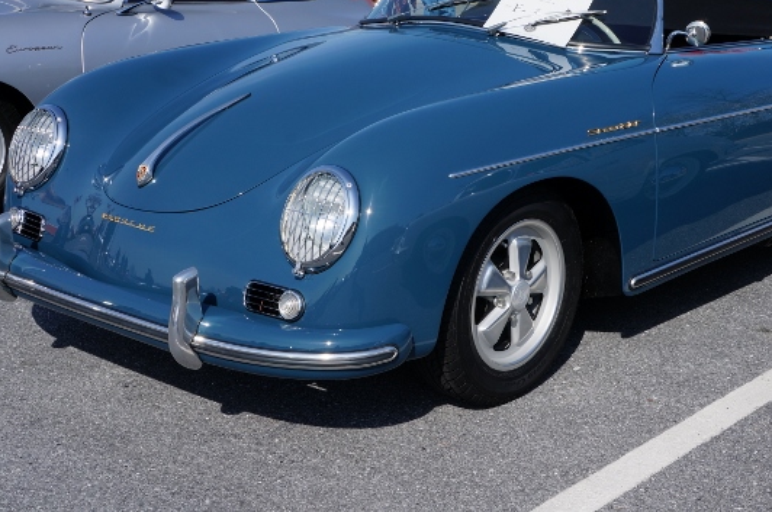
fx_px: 1276
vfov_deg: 22.7
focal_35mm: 60
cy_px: 211
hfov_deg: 33.6
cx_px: 456
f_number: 13
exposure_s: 1/160
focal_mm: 33
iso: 100
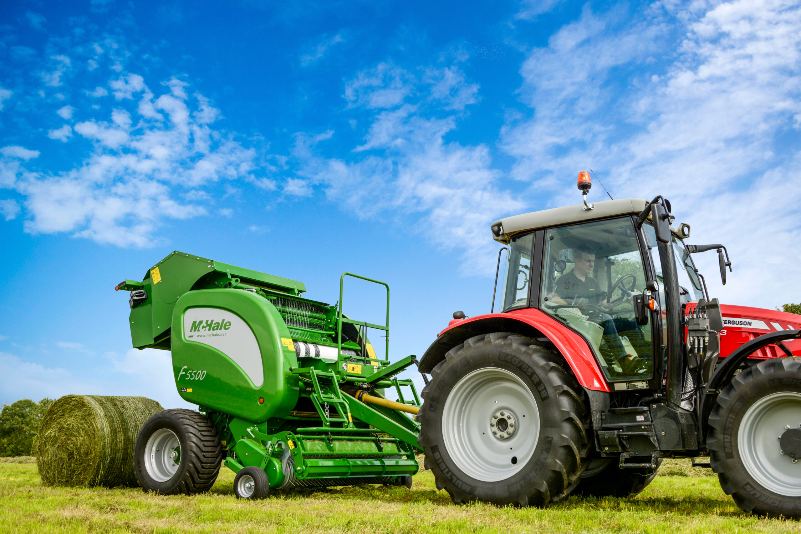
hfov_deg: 48.4
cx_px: 400
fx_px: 890
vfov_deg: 33.4
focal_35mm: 40
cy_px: 267
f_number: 11
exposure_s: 1/320
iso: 200
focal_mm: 40
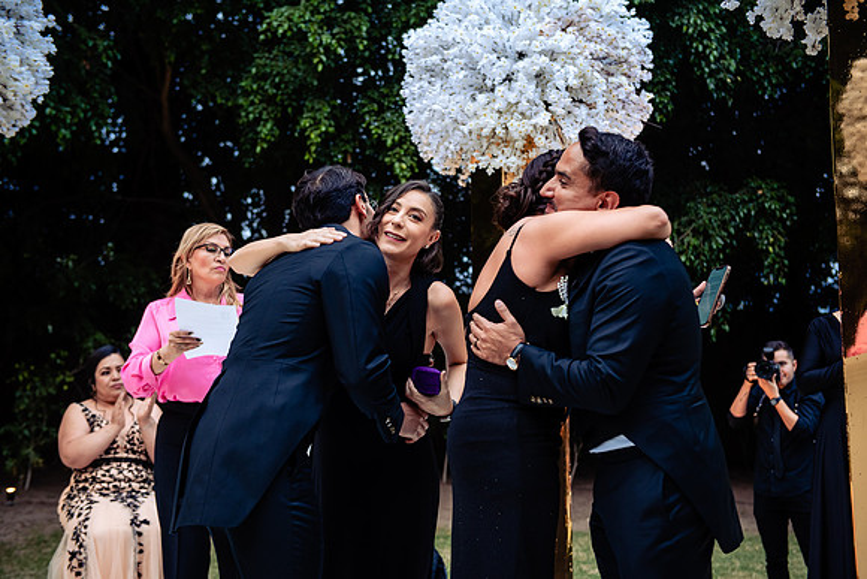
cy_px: 290
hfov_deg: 38.2
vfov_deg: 26.0
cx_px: 434
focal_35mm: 52
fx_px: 1253
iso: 640
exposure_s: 1/125
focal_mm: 52
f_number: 3.5
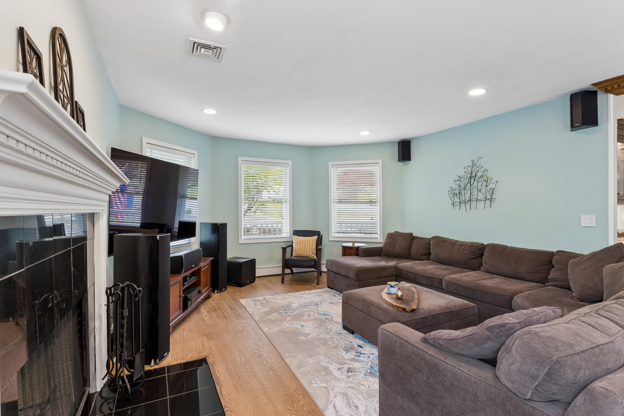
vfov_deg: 70.4
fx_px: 295
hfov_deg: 93.3
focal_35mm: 17
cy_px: 208
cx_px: 312
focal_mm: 17
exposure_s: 1/5
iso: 400
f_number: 13
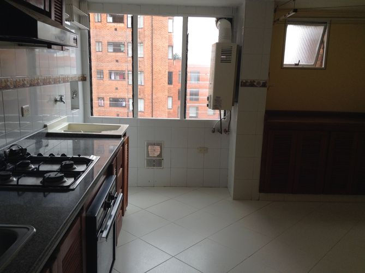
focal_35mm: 33
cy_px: 136
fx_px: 348
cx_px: 182
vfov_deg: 42.9
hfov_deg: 55.4
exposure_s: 1/160
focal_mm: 3.3
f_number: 2.4
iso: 25
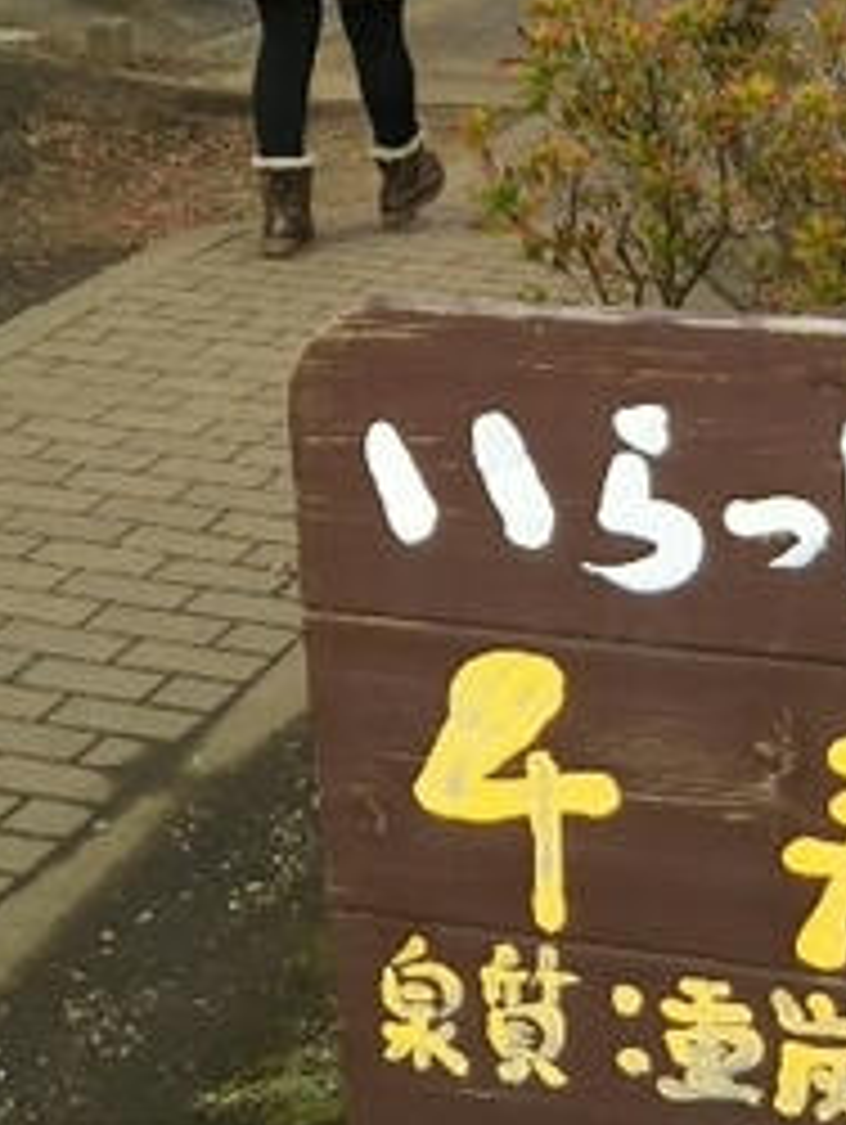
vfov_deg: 19.7
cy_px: -50
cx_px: 392
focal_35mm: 96
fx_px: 3123
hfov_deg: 15.4
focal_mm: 4
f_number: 2.2
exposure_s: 1/302
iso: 25
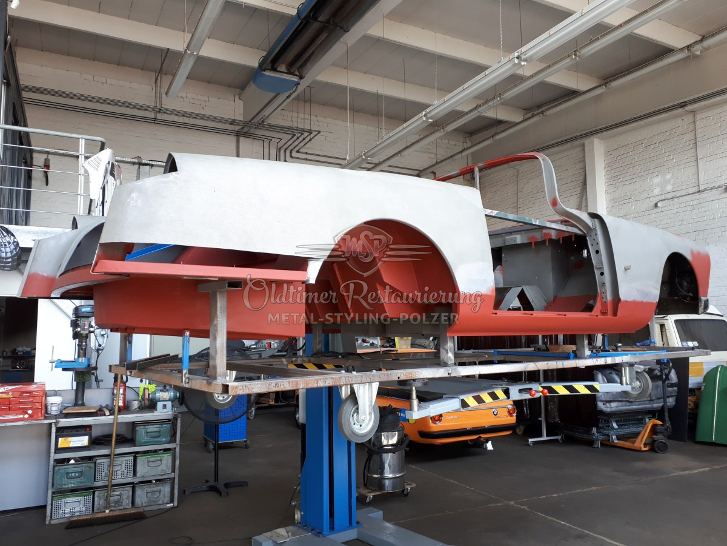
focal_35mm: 27
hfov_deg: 65.3
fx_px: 567
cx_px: 364
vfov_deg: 51.4
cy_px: 273
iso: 64
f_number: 1.9
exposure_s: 1/50
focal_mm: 3.6
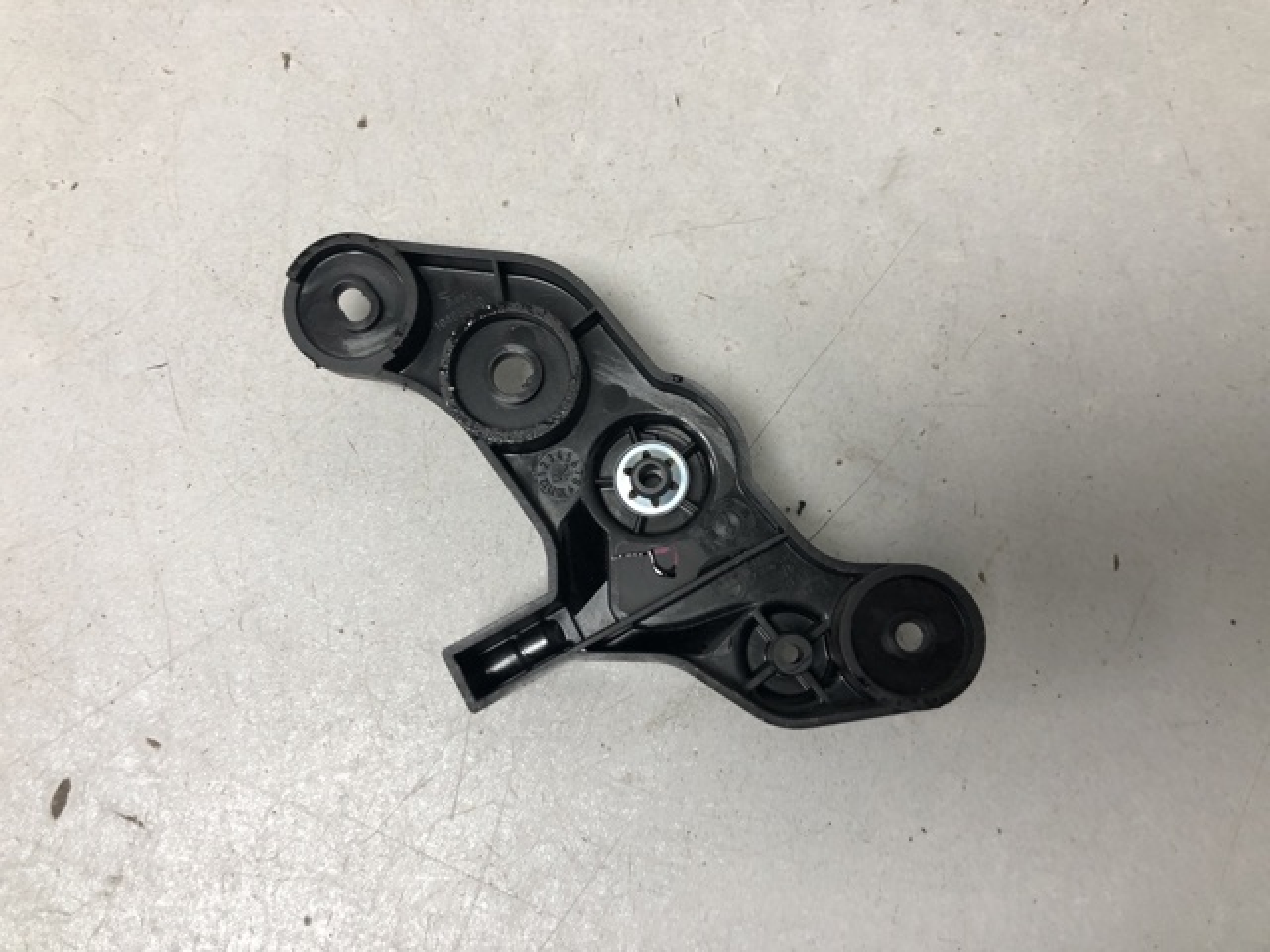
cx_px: 635
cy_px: 476
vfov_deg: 49.7
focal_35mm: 28
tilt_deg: -77.9
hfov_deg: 63.4
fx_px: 1027
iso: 40
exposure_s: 1/25
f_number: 1.8
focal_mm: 4
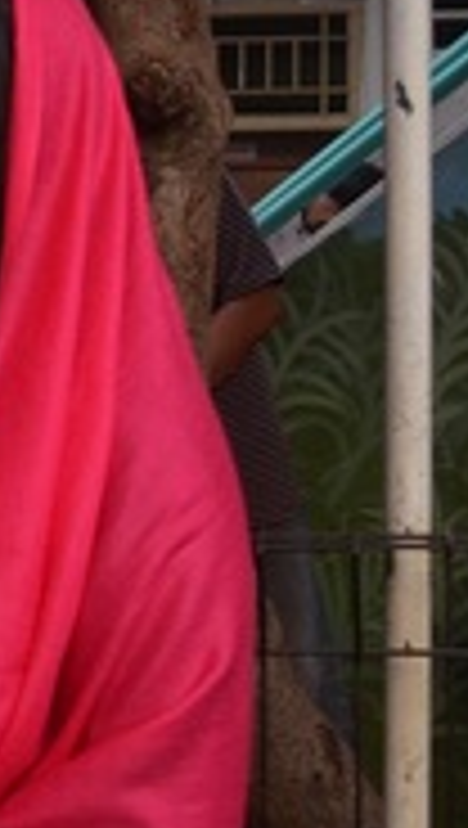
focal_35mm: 87
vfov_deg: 24.3
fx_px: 1916
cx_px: -351
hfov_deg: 12.8
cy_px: 540
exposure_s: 1/180
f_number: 6.7
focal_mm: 25
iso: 400
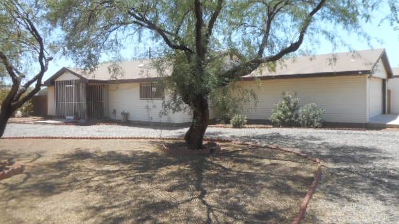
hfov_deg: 67.9
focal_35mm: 28
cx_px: 203
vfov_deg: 41.4
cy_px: 103
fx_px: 296
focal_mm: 4.5
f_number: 3.7
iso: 80
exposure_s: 1/400
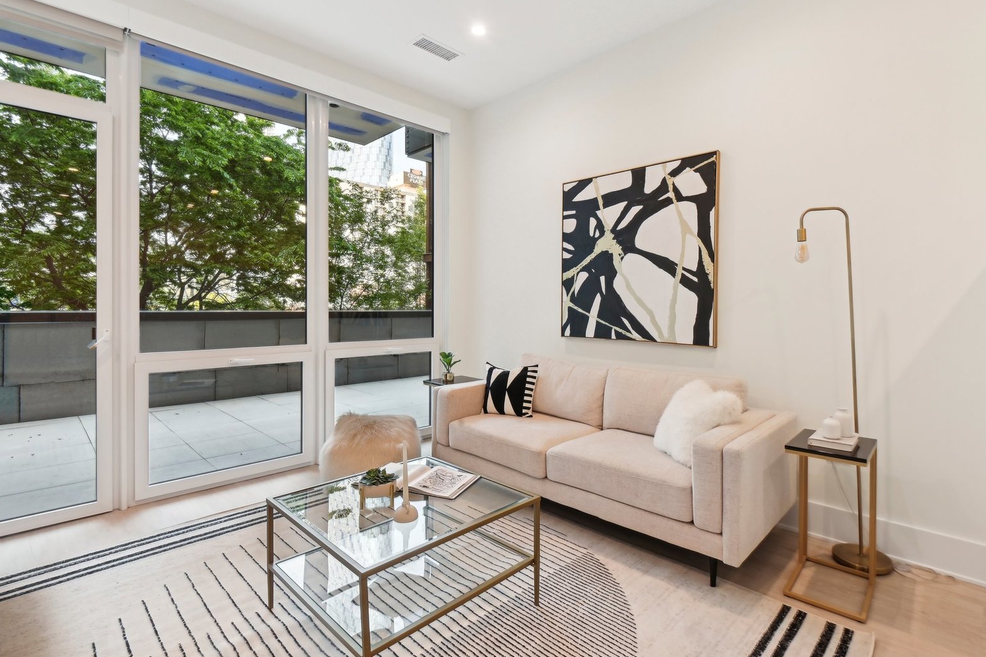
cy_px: 316
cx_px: 511
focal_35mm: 17
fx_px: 466
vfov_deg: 70.4
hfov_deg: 93.2
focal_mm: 16
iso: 400
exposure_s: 1/15
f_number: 11
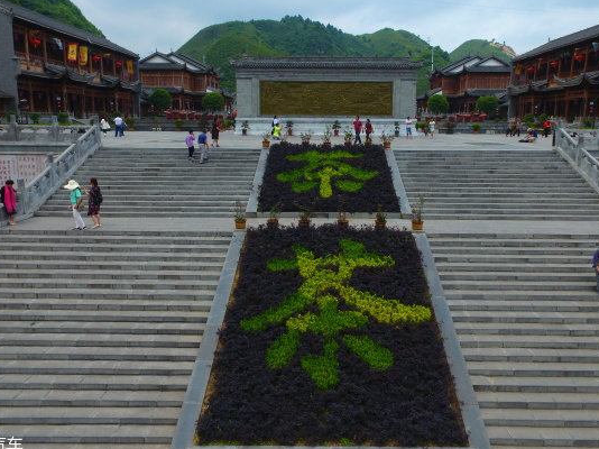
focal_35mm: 25
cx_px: 325
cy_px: 180
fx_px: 432
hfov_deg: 69.3
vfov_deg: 54.4
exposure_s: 1/924
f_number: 2.8
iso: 100
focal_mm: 3.61
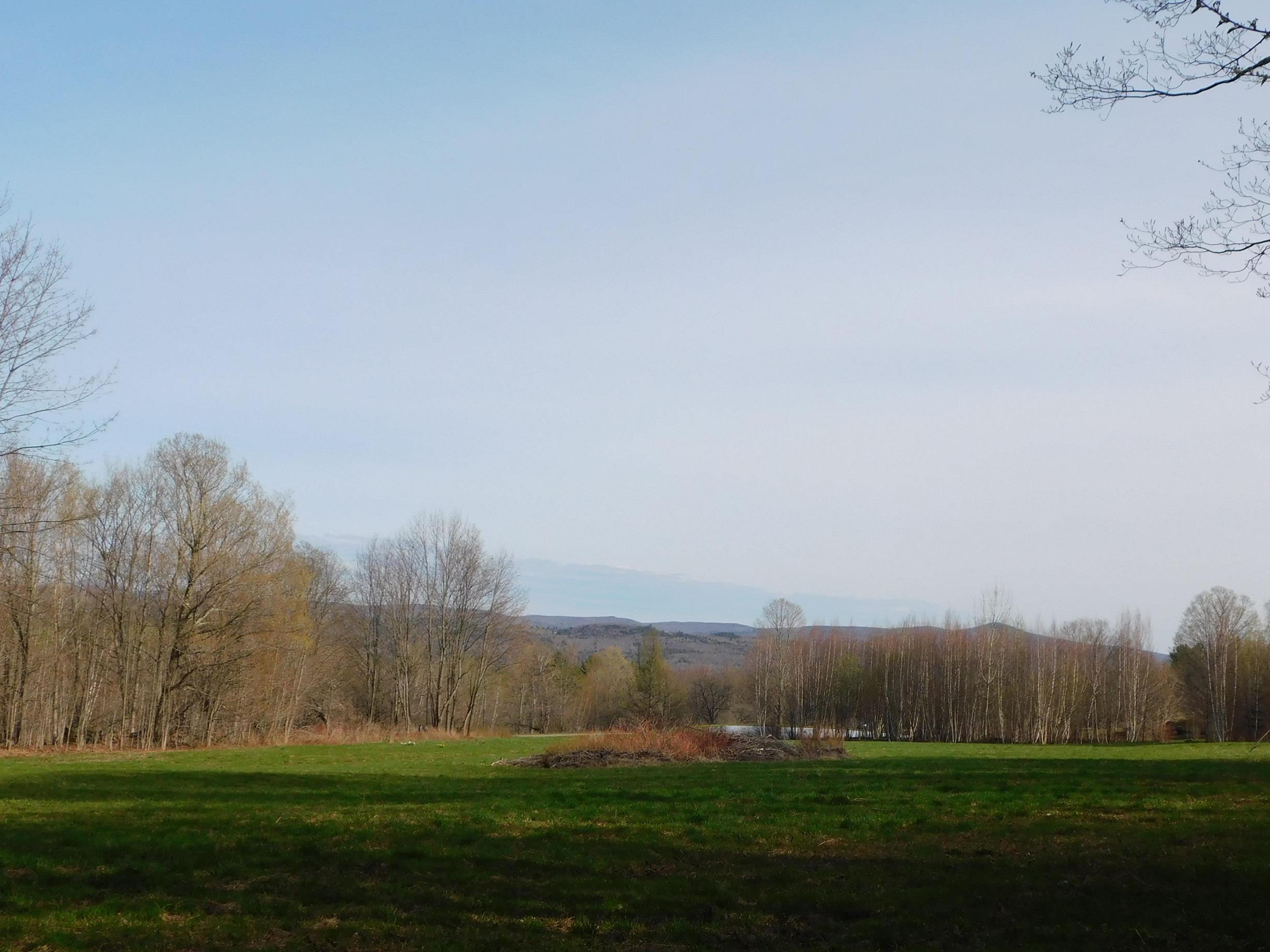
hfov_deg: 38.2
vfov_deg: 29.0
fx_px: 1834
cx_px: 691
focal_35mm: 50
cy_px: 582
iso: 125
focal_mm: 7.1
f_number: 3.6
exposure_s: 1/1250
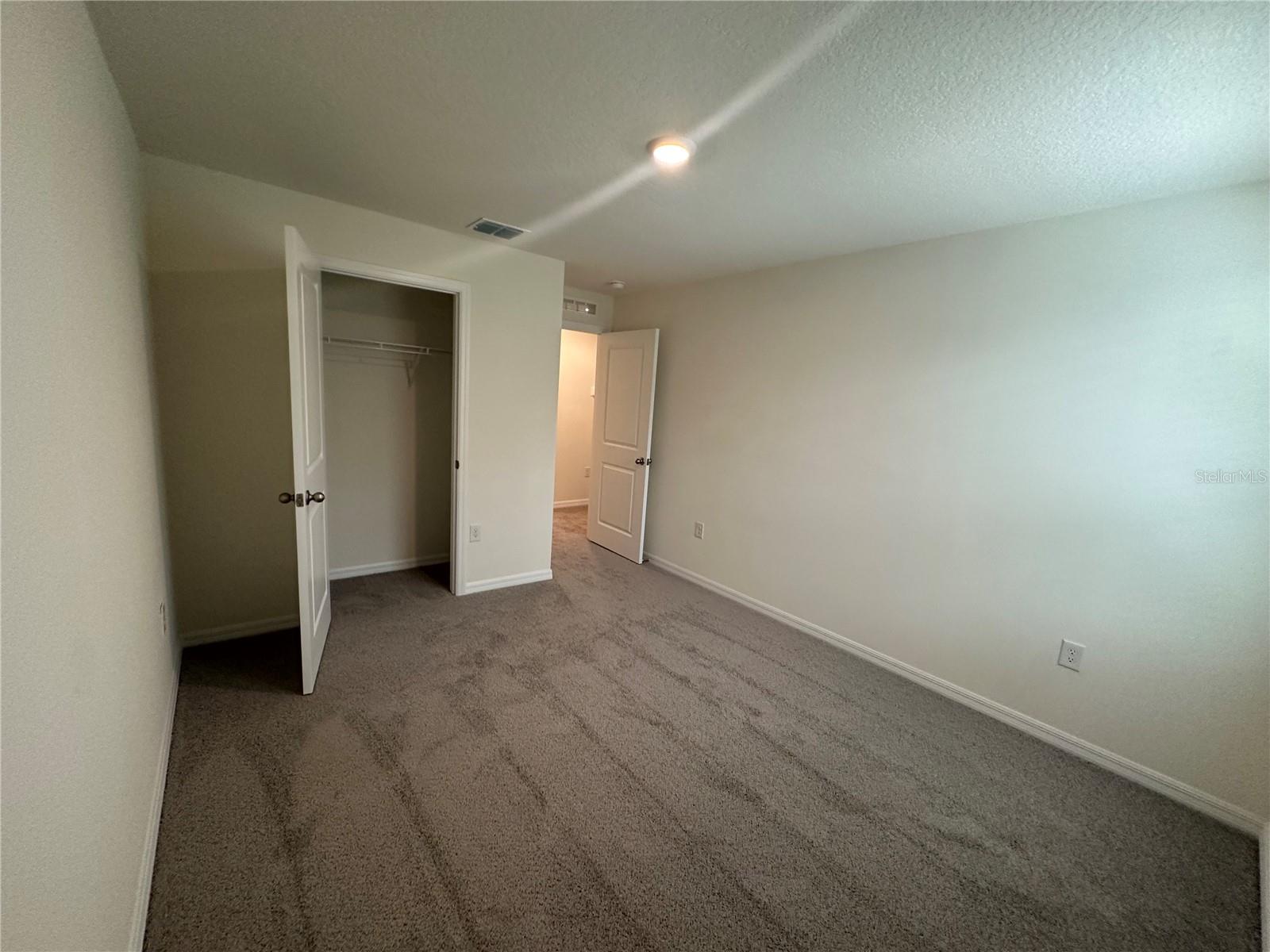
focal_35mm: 14
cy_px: 476
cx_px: 635
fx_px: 514
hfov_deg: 102.1
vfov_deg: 85.7
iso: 320
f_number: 2.2
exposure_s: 1/120
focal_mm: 2.22
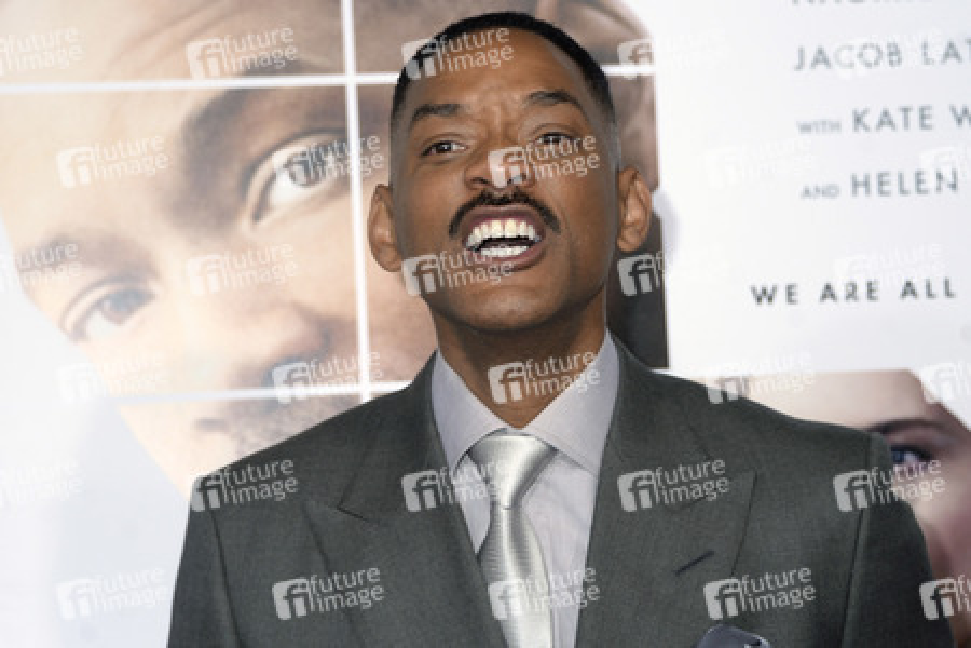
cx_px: 486
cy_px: 324
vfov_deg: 15.2
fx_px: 2427
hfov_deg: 22.6
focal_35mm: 90
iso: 500
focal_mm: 90
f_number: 5.3
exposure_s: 1/250
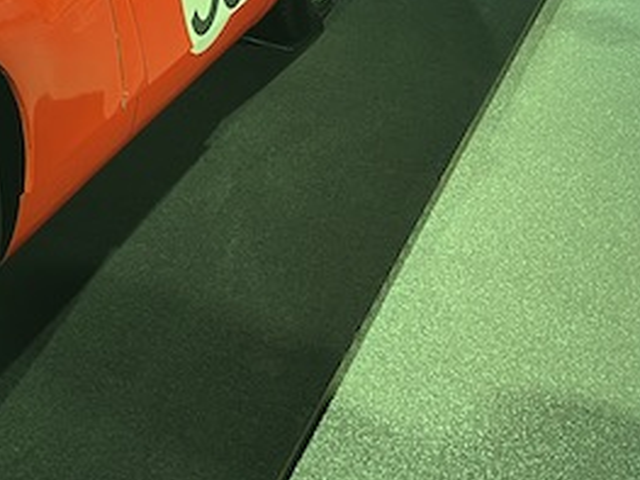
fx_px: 1460
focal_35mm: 79
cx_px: -200
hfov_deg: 22.1
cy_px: -27
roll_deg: -1.7
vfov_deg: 18.1
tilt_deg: -20.6
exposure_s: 1/80
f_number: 1.6
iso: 125
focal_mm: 5.1
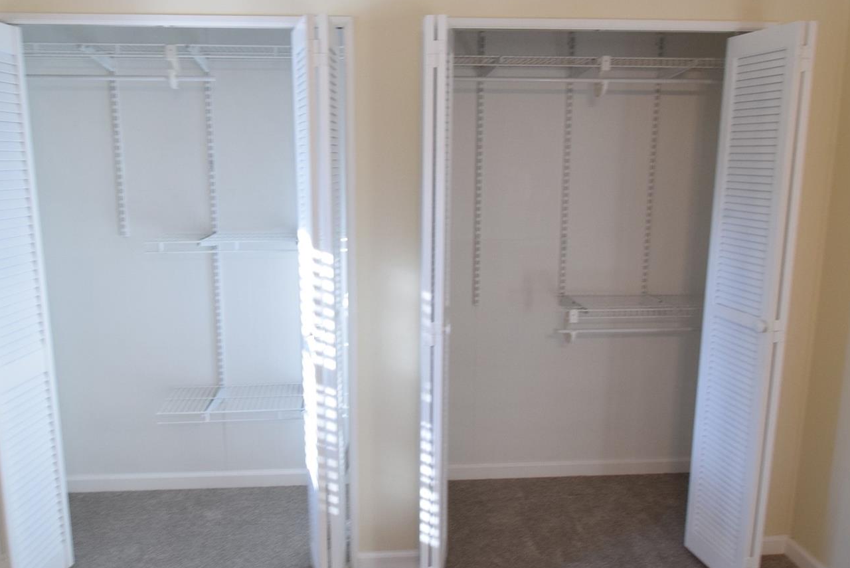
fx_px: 567
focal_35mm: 24
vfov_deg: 53.1
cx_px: 381
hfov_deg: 73.5
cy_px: 256
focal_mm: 10
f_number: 13
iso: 800
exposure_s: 1/5
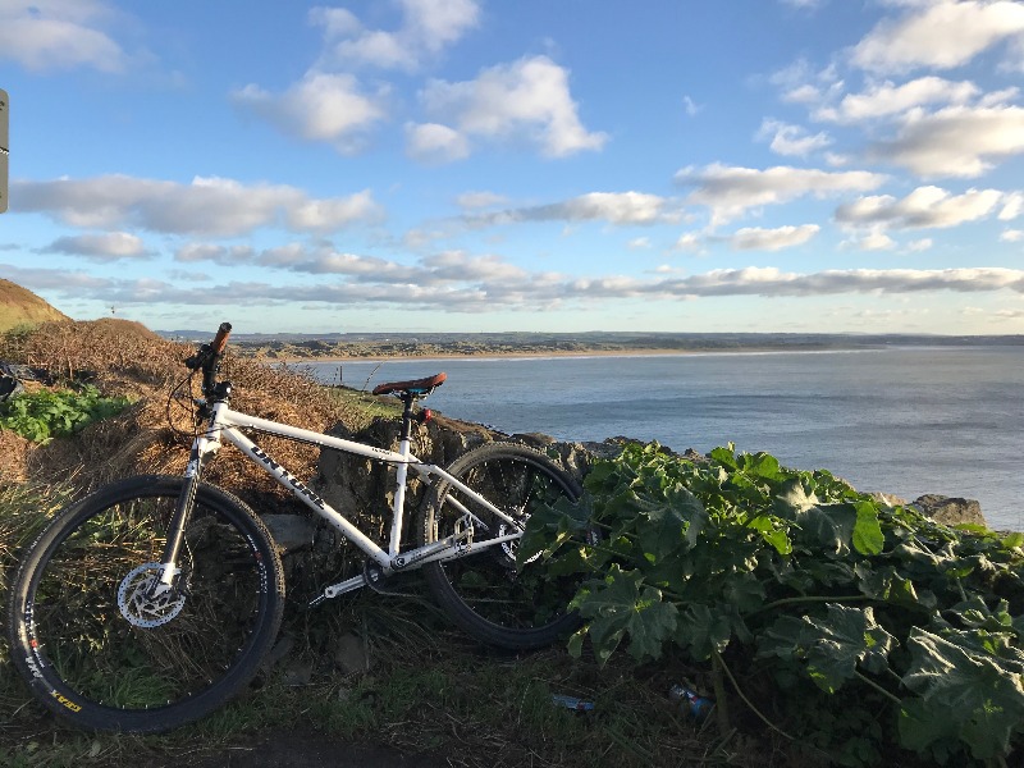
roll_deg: +0.4
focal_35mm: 28
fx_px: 828
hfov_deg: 63.4
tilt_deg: -2.9
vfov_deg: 49.7
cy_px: 384
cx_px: 512
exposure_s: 1/1389
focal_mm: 3.99
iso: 20
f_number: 1.8
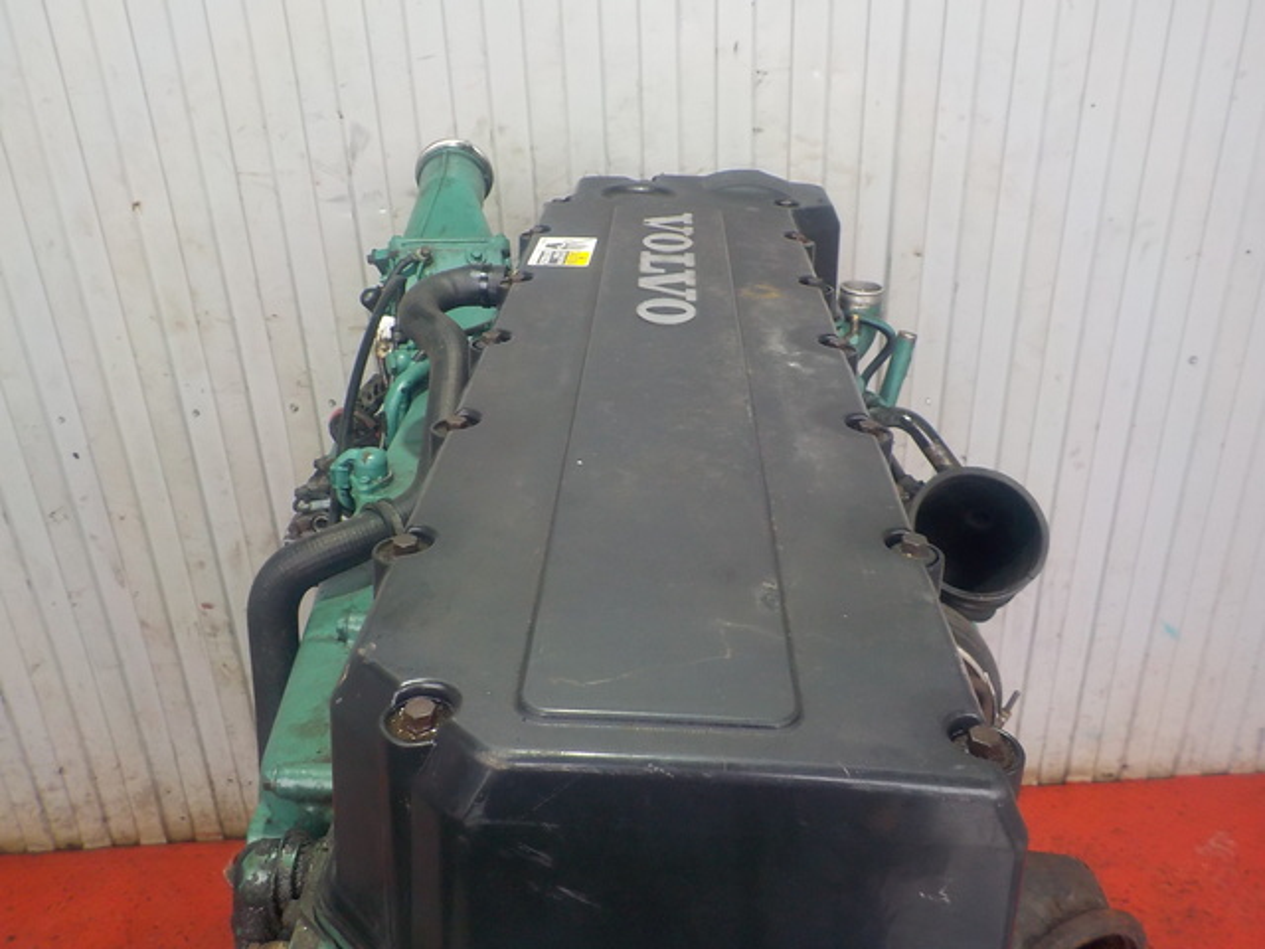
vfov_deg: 46.8
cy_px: 474
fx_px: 1096
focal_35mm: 30
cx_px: 632
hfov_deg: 60.0
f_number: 3.3
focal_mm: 4.1
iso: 220
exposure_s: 1/30
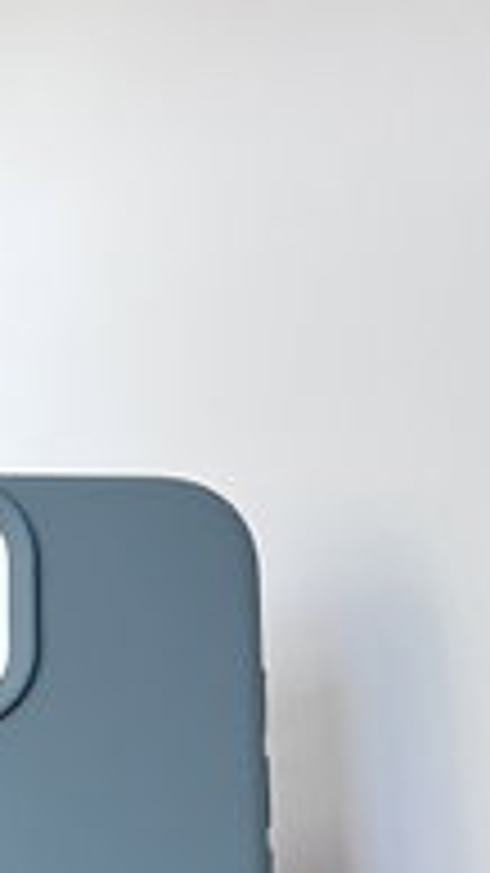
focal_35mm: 78
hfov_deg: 15.2
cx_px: 18
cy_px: 839
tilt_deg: -2.3
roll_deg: +1.6
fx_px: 1803
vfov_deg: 26.0
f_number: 1.5
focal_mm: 5.7
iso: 125
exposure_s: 1/68
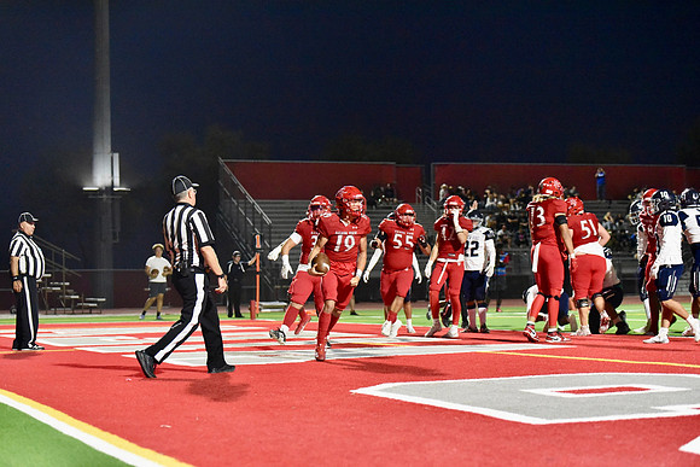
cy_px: 234
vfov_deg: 16.1
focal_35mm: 85
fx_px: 1653
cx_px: 350
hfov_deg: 23.9
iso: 12800
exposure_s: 1/1000
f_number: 2.8
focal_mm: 85
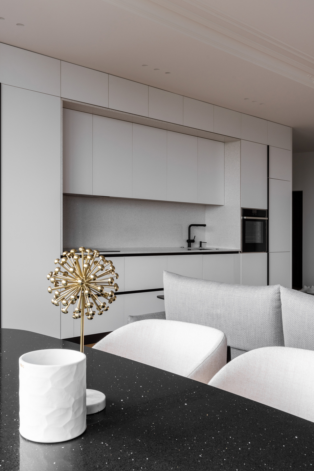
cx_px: 157
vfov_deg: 51.9
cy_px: 236
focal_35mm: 37
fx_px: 484
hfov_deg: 35.9
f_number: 13
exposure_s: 1/2.5
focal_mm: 25
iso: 100
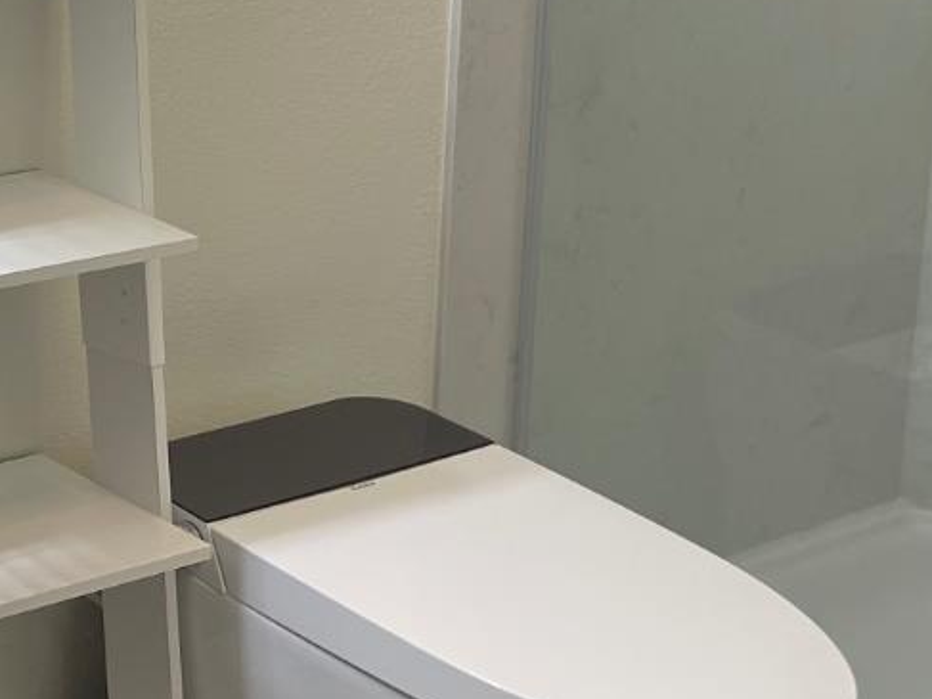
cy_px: 9
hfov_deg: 22.6
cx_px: -281
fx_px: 2073
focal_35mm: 77
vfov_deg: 18.6
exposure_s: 1/111
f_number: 1.6
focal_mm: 5.1
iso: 100
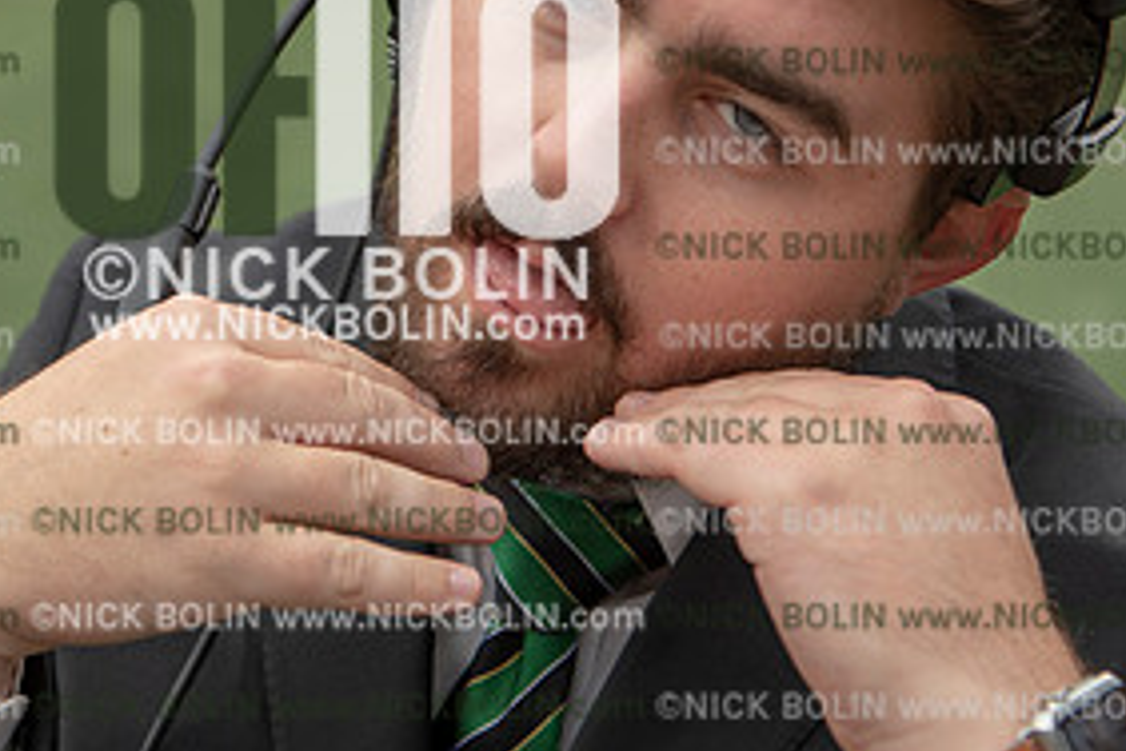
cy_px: 154
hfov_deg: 19.0
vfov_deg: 12.7
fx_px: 3346
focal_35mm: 107
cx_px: 335
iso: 250
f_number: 3.5
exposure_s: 1/500
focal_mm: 52
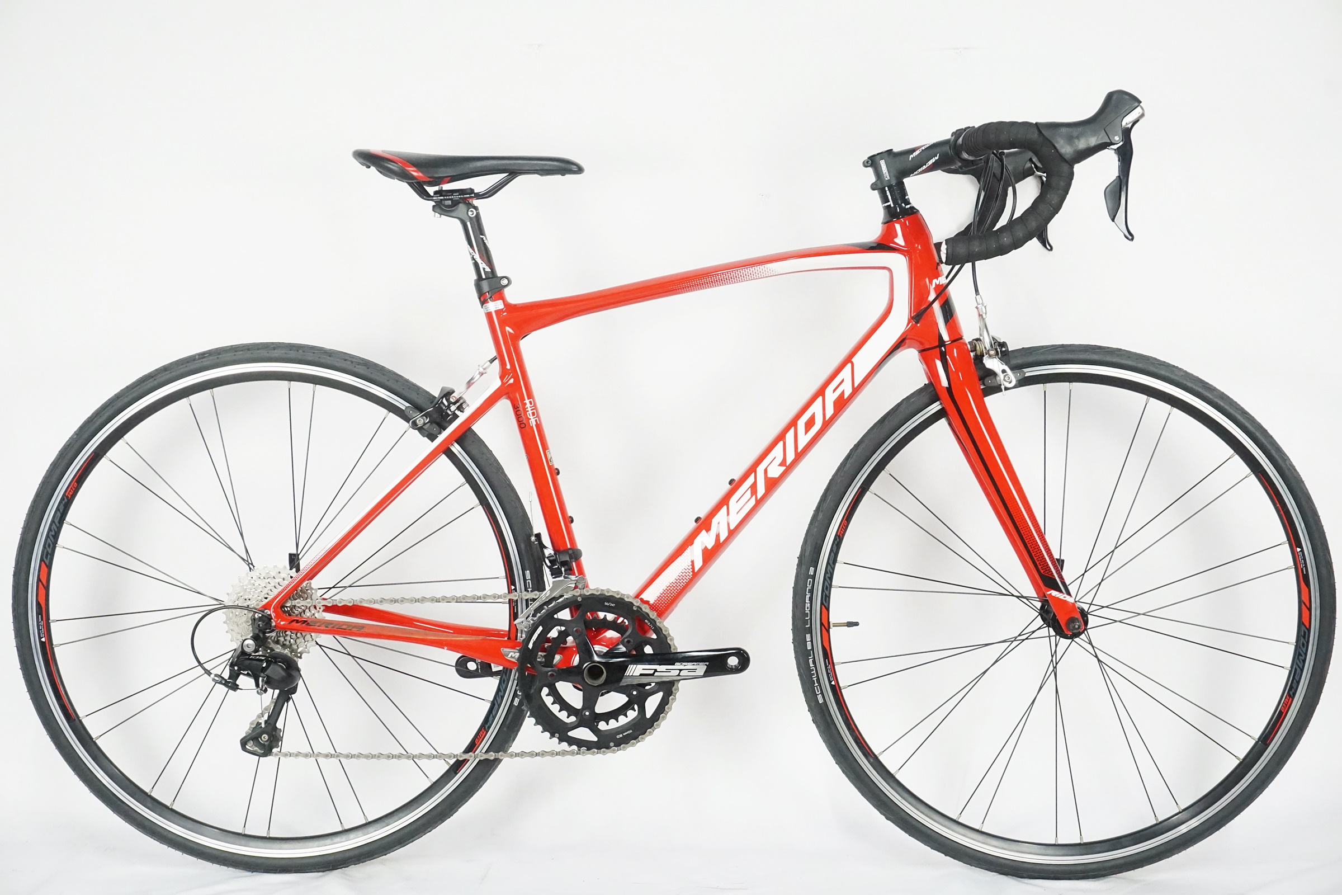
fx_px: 1677
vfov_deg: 29.9
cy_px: 448
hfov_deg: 43.6
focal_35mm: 45
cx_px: 671
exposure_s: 1/60
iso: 3200
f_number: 9
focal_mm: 30
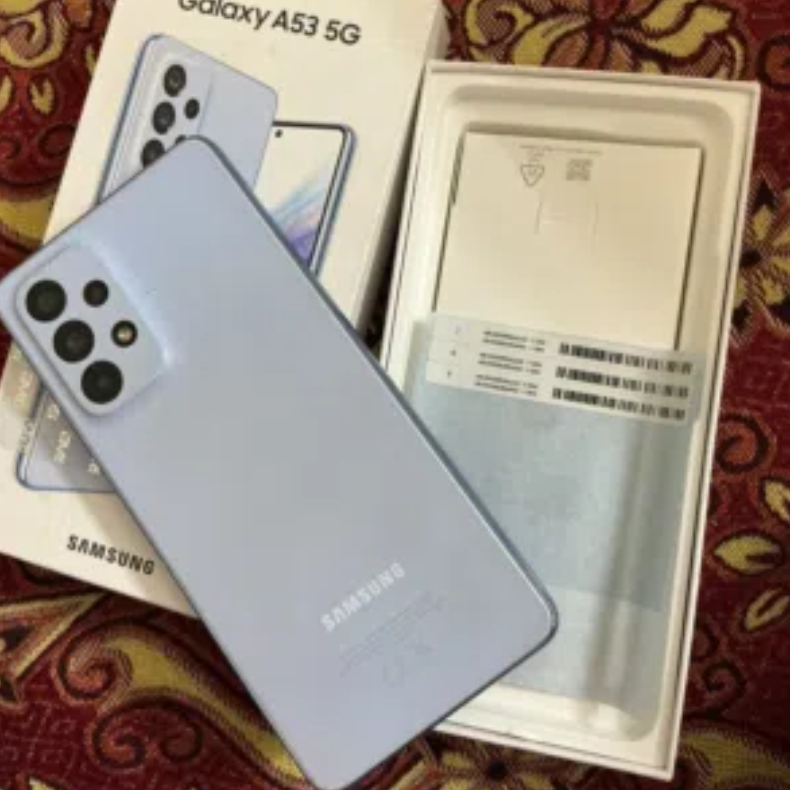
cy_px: 353
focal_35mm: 35
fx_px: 904
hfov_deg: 47.2
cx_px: 399
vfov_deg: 47.1
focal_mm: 3
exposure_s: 1/50
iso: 125
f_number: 1.8
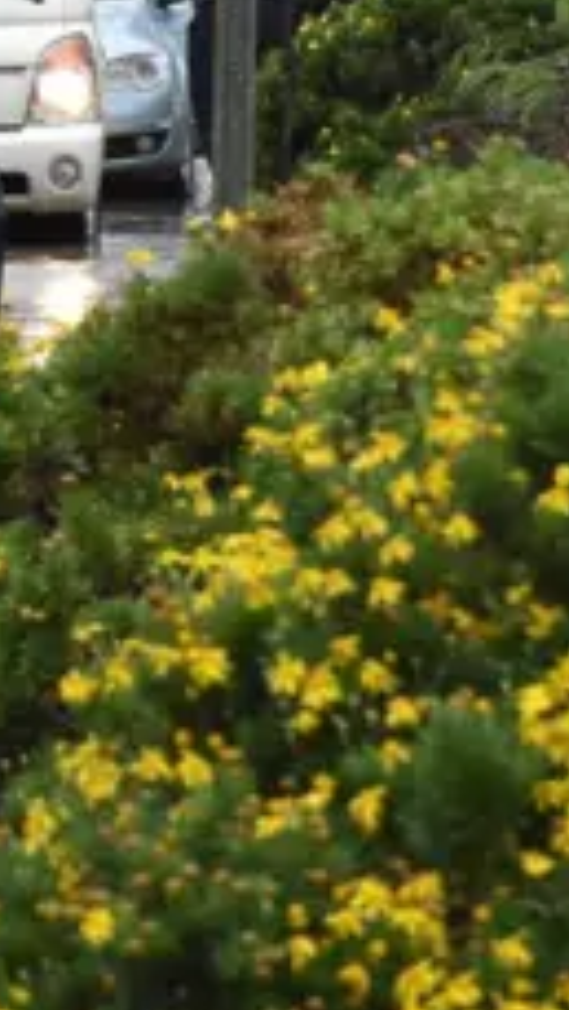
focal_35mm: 846
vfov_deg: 2.6
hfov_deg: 1.4
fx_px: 22667
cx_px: -626
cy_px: 240
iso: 1600
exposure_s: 1/1000
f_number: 8
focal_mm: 140
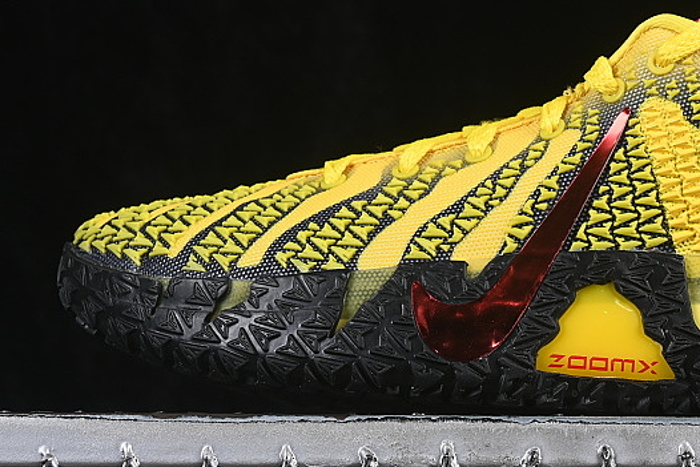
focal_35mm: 154
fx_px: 2995
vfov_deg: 8.9
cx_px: 566
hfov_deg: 13.3
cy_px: 117
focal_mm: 50
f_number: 8
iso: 160
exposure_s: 1/80
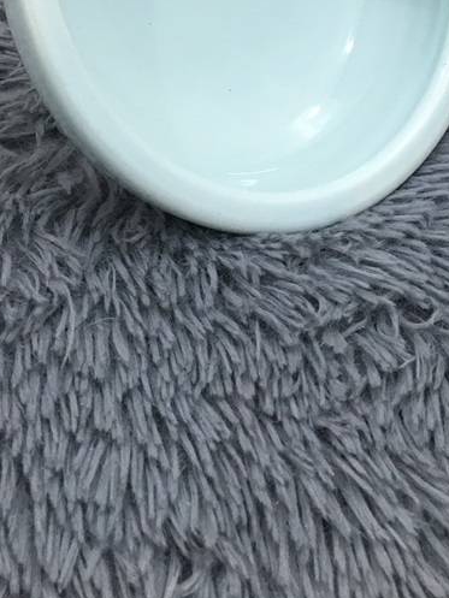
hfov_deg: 21.0
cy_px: -108
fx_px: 1210
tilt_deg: -19.7
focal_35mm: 70
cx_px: 253
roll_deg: -0.7
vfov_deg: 25.2
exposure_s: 1/33
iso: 80
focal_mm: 4.15
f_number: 2.2
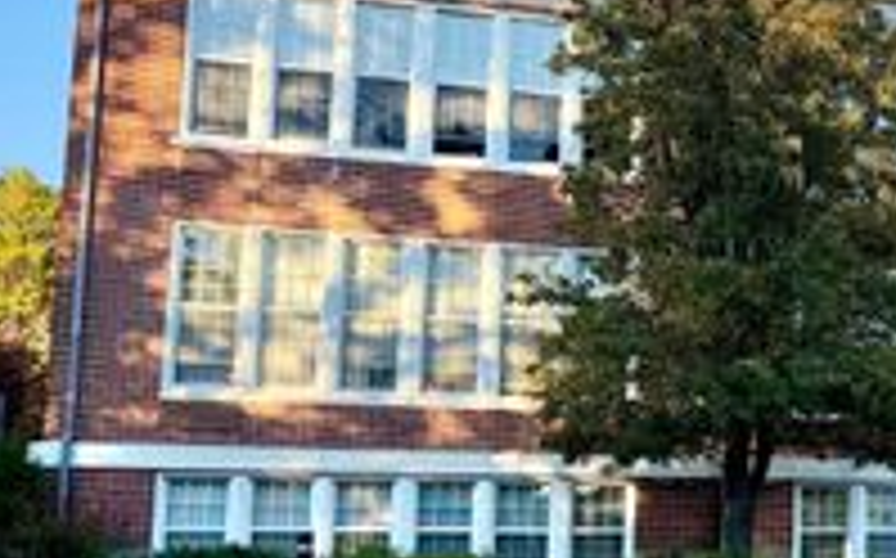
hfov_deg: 27.7
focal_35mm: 64
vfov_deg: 20.2
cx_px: 1099
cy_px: 398
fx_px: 1561
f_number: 1.78
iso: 80
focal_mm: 6.76
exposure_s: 1/1075
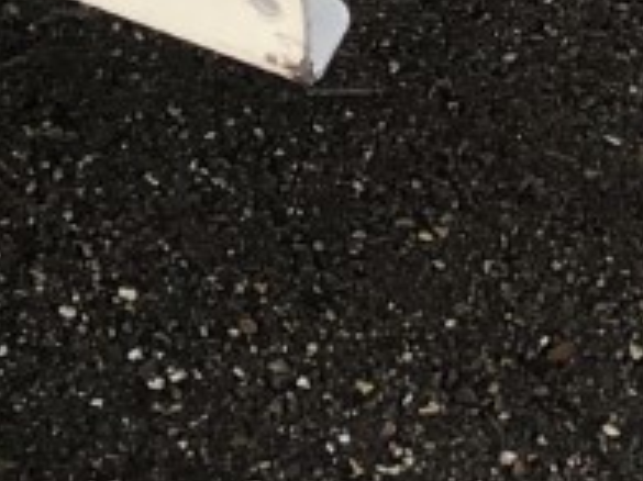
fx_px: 3843
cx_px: 132
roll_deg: +2.7
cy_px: -1018
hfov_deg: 9.5
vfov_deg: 6.5
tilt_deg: -32.4
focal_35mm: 207
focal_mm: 4
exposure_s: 1/40
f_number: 1.8
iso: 25
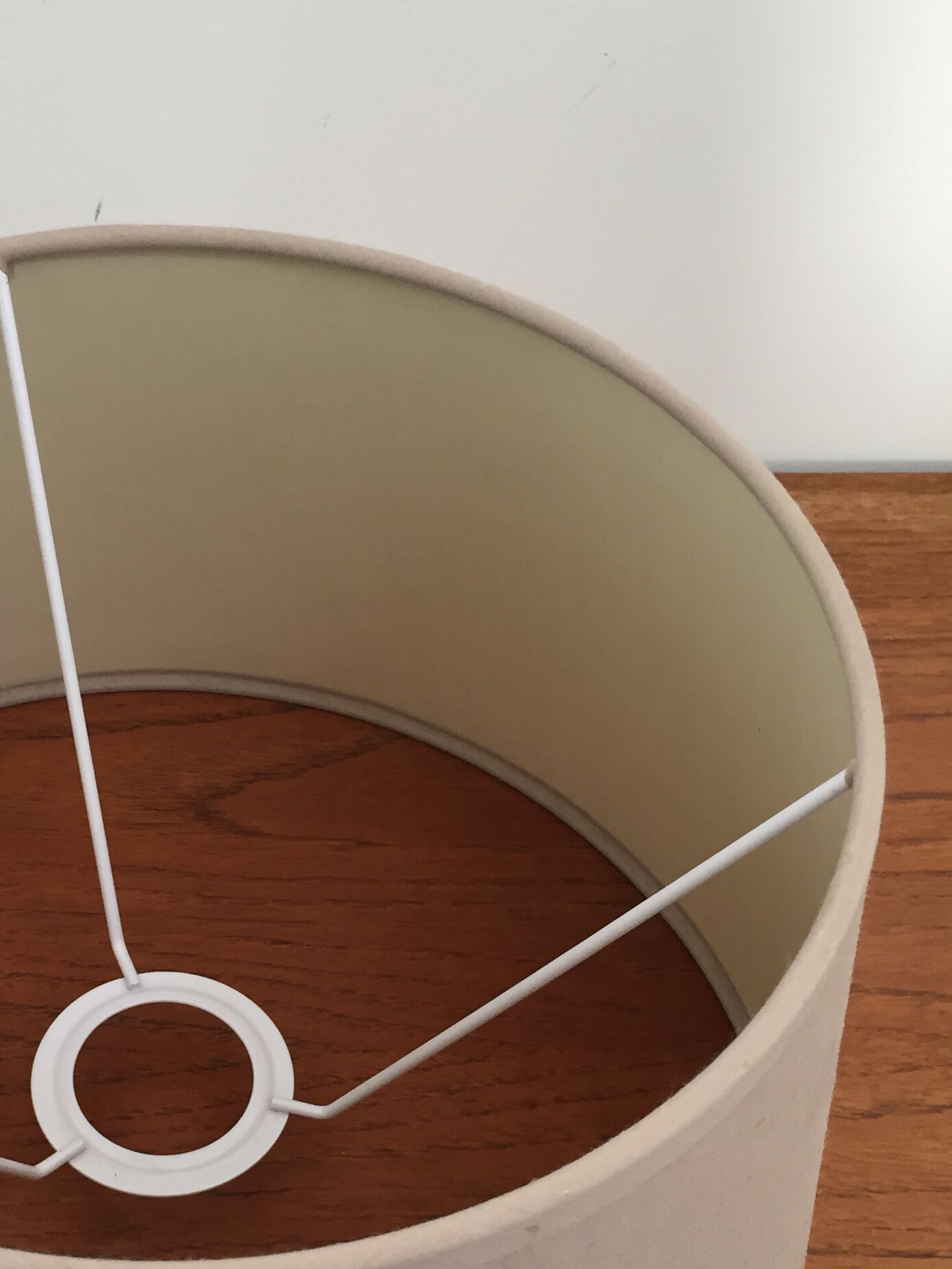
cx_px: 203
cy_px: 889
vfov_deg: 36.9
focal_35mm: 51
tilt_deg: -51.9
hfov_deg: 28.0
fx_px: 1870
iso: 80
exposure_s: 1/33
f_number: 2.2
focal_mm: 4.15
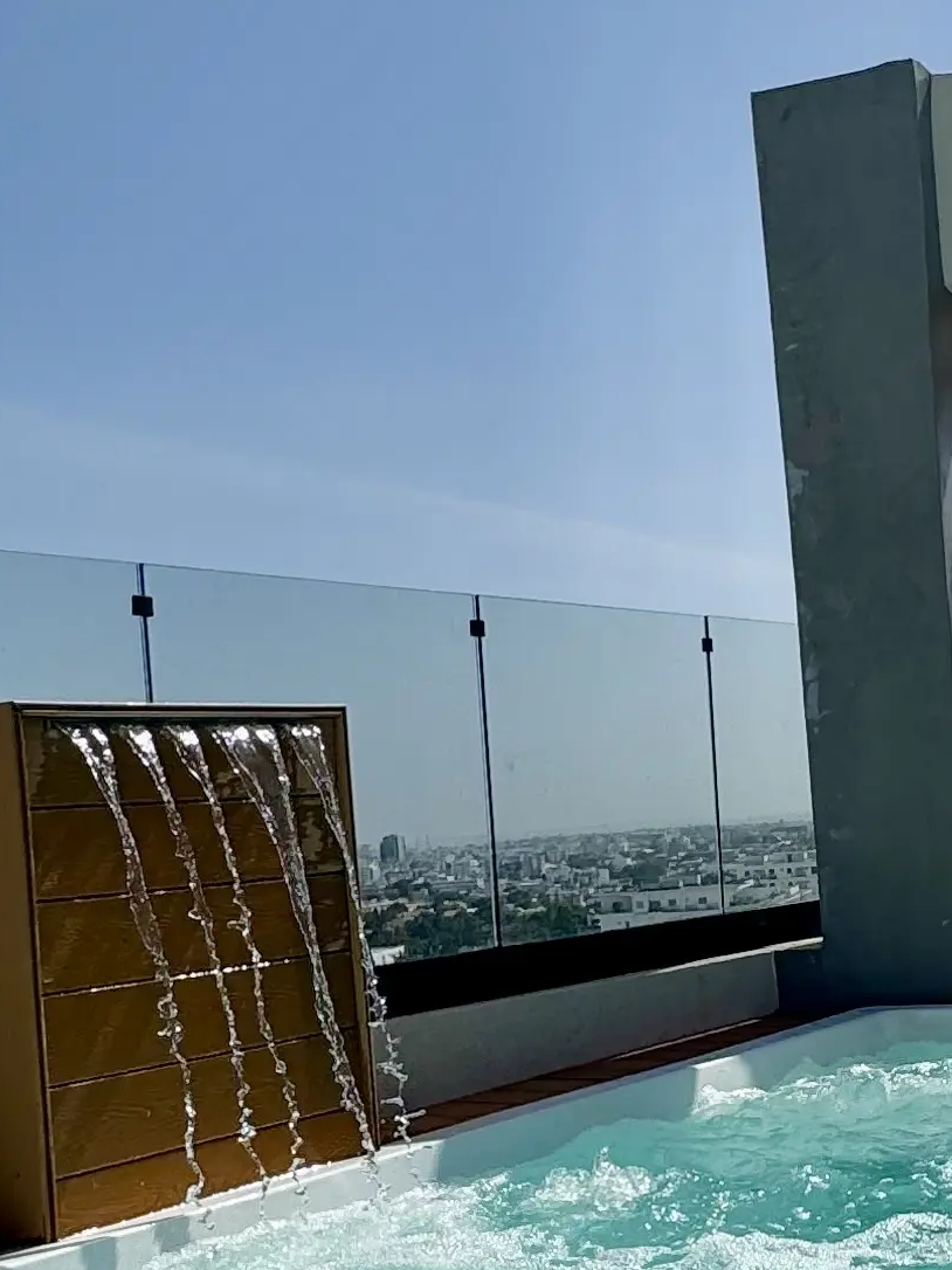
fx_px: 1908
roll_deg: +4.5
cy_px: 870
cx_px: 872
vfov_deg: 36.4
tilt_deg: -3.6
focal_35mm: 52
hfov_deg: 27.0
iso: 32
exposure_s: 1/3906
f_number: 2.2
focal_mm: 2.22
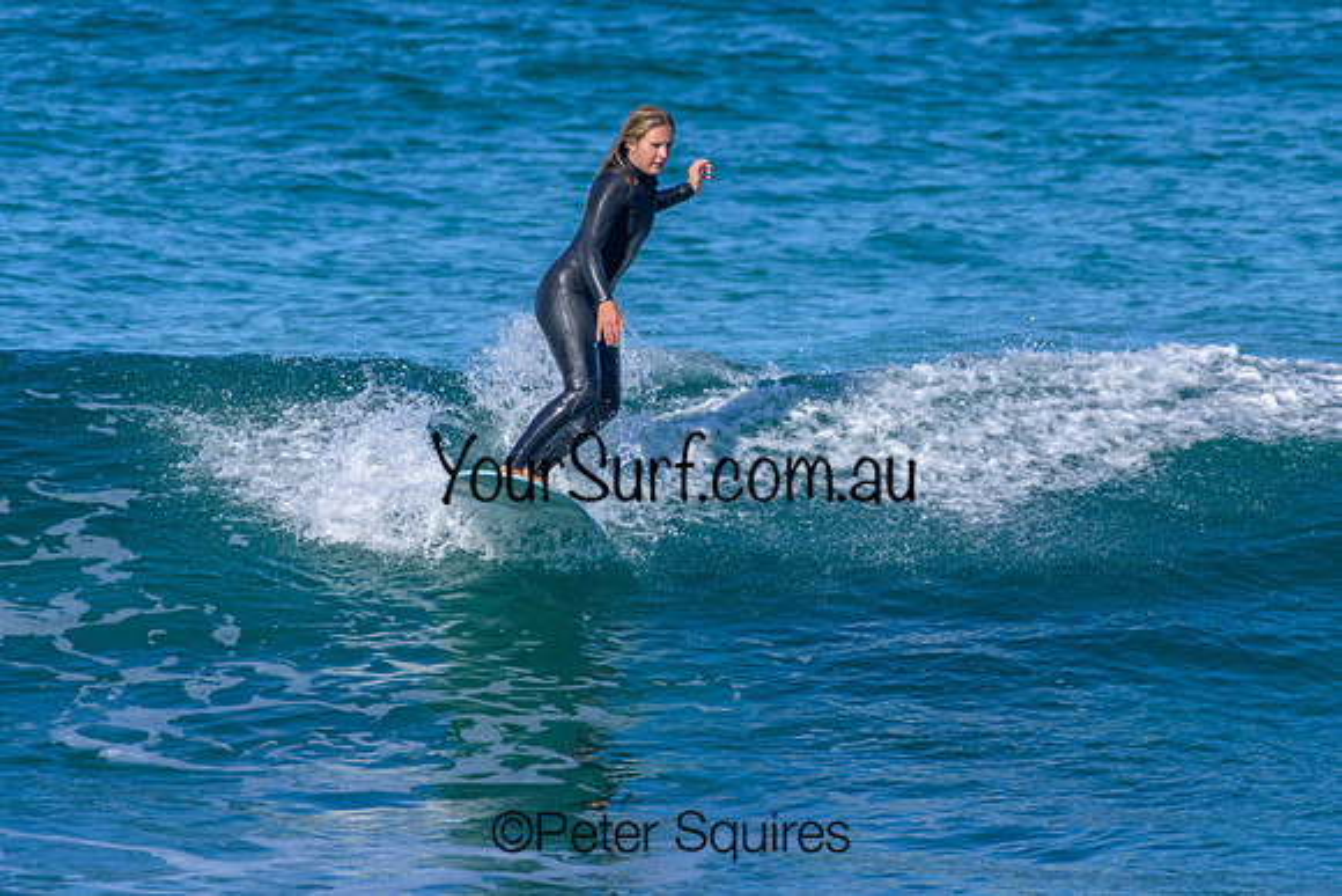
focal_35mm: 1000
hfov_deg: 2.1
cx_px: 671
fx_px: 37285
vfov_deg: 1.4
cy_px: 448
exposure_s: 1/2000
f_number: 11
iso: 1100
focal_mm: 1000
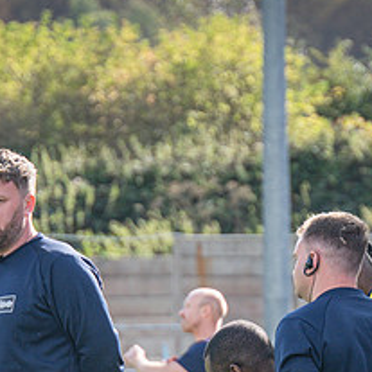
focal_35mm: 457
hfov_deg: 3.8
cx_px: 135
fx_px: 5556
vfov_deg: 3.8
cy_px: 392
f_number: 4
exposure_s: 1/800
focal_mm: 110
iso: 200
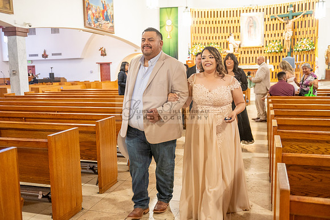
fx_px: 312
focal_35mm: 34
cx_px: 165
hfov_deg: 55.8
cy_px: 110
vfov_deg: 38.9
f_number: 2.8
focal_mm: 34
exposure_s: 1/100
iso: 1600
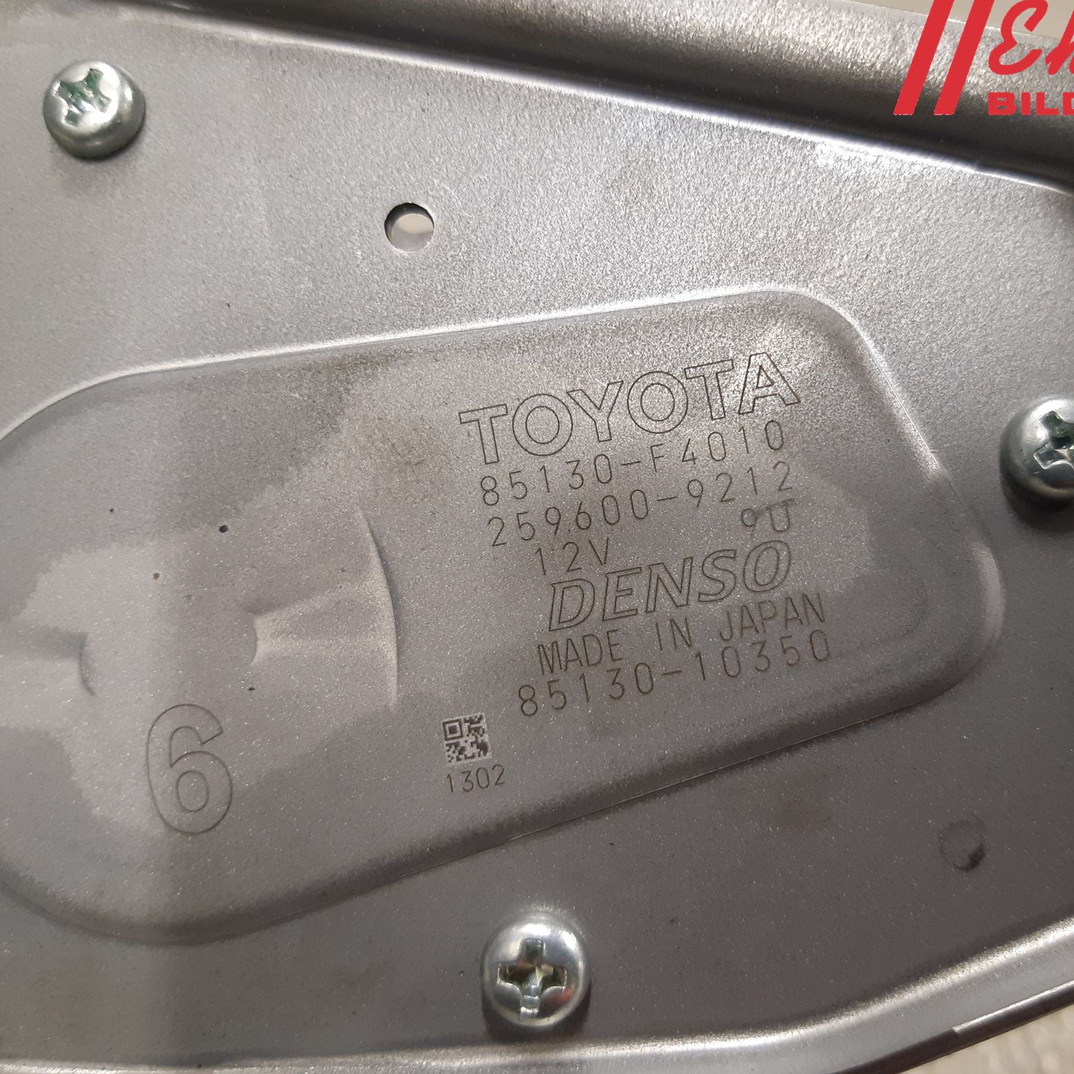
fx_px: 1088
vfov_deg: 52.5
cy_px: 538
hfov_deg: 52.4
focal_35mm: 31
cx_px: 603
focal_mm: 3.93
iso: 200
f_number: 1.7
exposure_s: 1/50
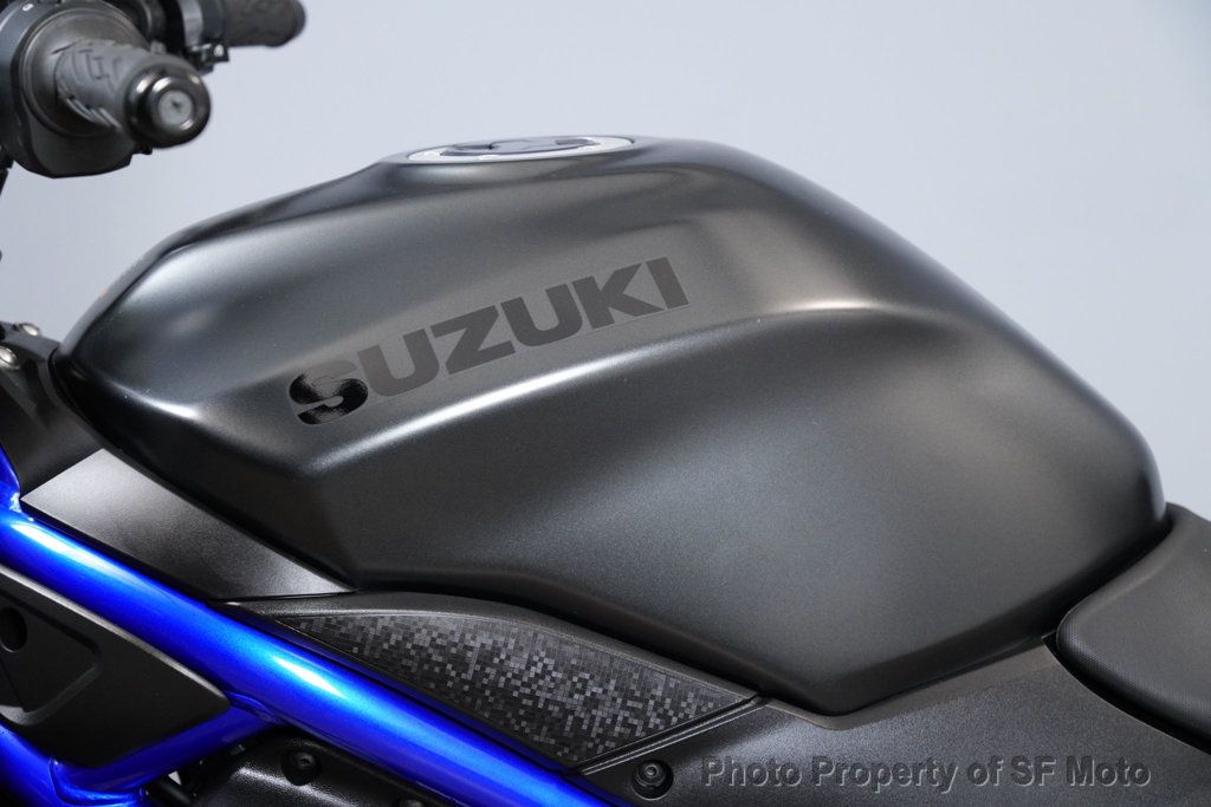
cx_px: 606
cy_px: 404
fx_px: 3061
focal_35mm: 91
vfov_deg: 15.0
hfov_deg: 22.4
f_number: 7.1
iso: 5000
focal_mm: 91
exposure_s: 1/125
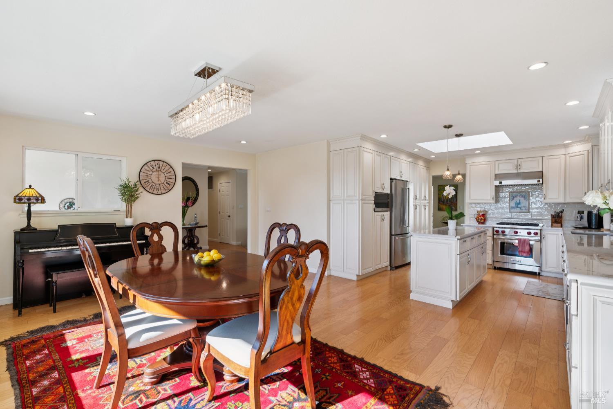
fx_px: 272
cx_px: 306
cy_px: 204
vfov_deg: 73.7
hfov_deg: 96.7
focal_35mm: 16
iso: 320
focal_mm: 16
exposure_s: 1/50
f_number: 9
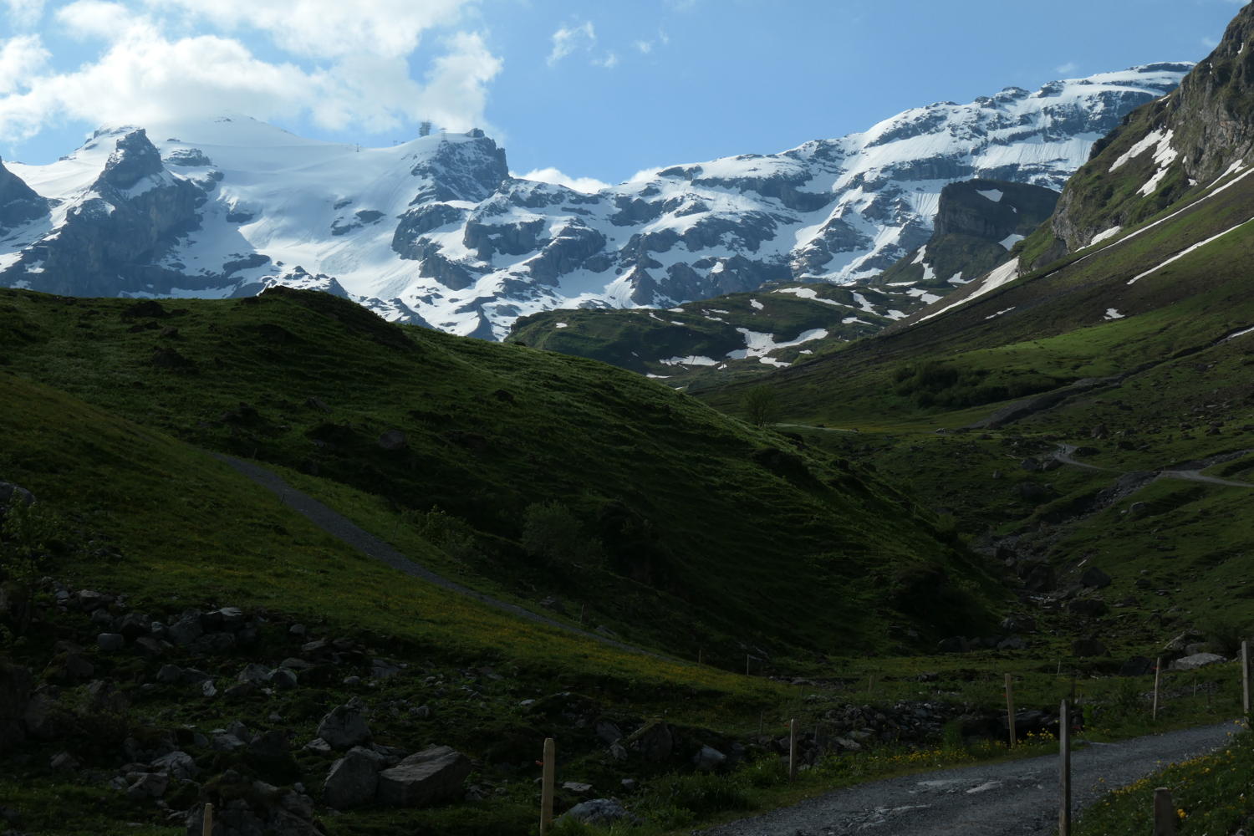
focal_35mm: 65
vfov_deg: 20.9
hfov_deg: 31.0
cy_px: 418
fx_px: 2264
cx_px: 627
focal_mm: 23.6
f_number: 7.1
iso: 200
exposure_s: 1/1000
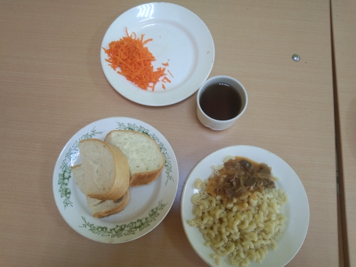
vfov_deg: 46.8
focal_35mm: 30
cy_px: 134
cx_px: 178
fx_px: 309
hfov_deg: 60.0
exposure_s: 1/33
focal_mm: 3.65
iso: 298
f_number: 2.2
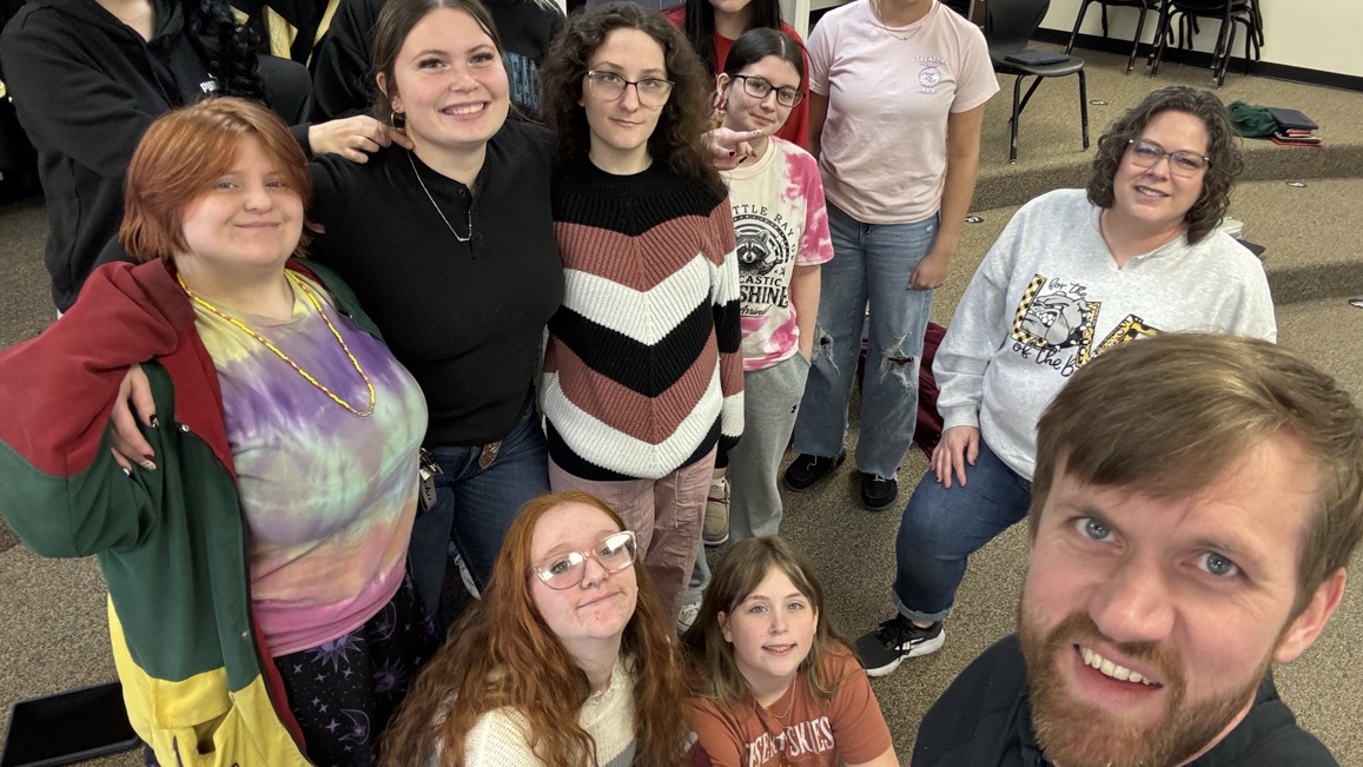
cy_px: 331
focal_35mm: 26
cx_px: 676
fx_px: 940
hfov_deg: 71.9
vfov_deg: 44.3
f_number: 1.9
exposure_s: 1/60
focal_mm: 2.69
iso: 125
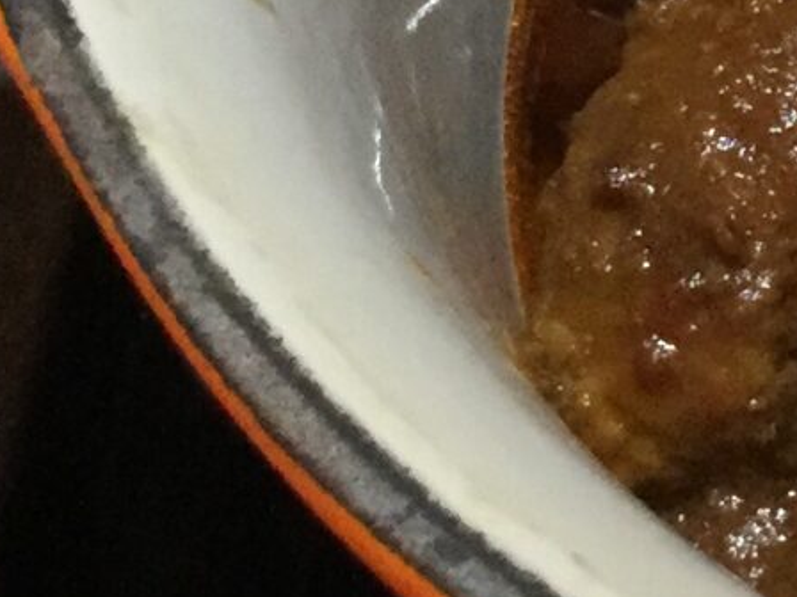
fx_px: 4075
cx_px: 1656
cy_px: -430
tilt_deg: -50.6
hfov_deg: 10.2
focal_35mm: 177
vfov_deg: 8.1
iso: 160
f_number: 2.4
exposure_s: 1/30
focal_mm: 3.3
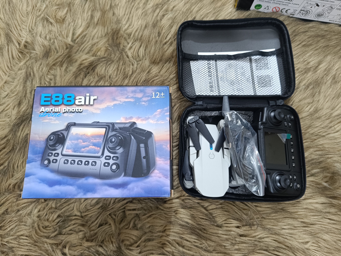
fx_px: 236
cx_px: 170
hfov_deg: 71.6
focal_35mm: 24
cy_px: 128
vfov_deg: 56.8
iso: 595
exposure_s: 1/33.3
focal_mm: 5.59
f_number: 1.88
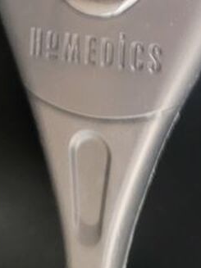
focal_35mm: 106
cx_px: 124
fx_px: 821
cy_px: -267
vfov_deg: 15.1
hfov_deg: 13.9
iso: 800
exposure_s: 1/25
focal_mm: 5.4
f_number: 1.8
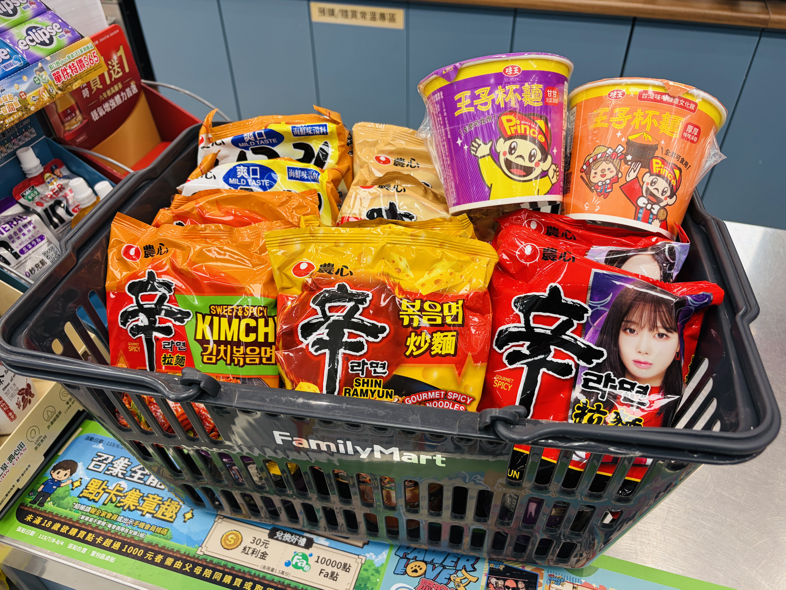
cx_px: 393
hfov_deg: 67.3
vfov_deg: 53.1
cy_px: 295
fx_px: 590
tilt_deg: -40.5
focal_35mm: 26
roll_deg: +1.0
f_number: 1.6
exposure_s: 1/120
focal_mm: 5.96
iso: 80
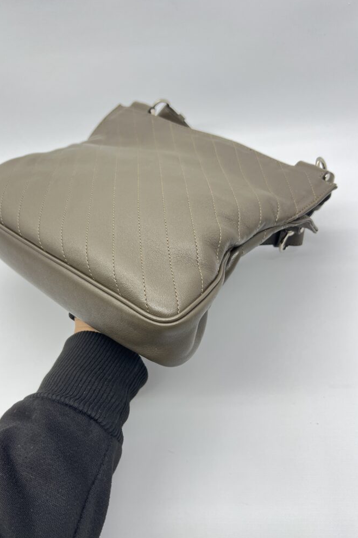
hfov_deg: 46.3
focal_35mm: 28
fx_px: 418
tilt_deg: -45.8
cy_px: 272
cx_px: 155
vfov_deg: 65.5
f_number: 1.5
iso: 64
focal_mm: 5.7
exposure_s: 1/100
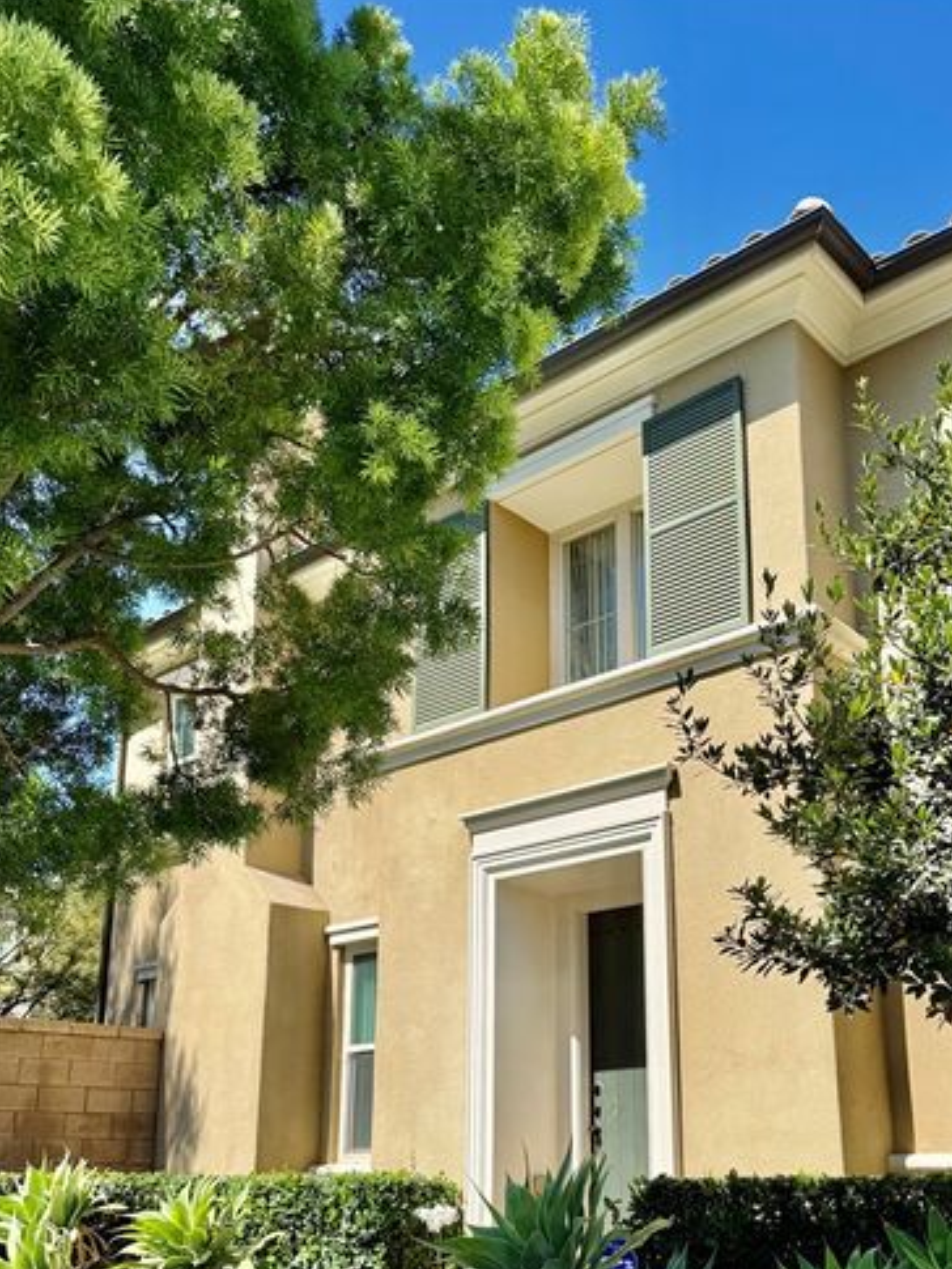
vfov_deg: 54.1
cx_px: 609
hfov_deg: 42.6
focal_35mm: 33
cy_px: 854
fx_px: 1210
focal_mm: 6.76
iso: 80
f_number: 1.78
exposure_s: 1/2907
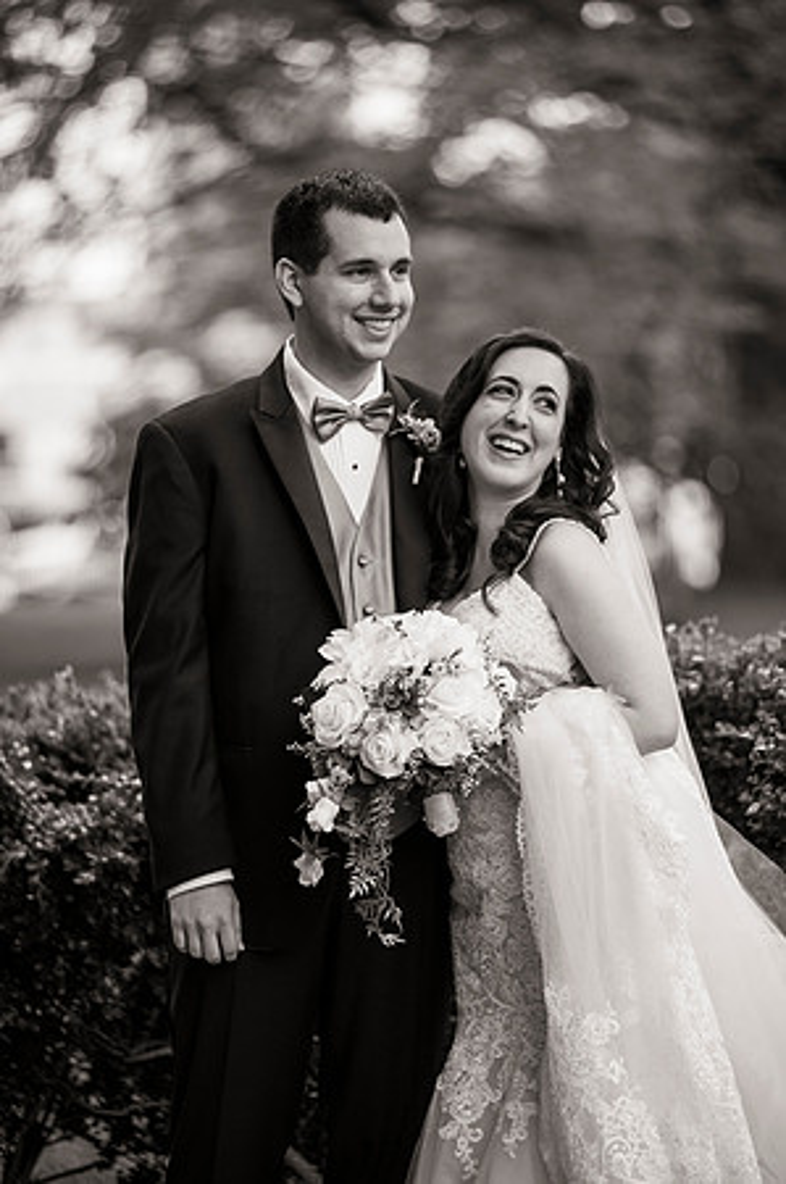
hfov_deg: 8.8
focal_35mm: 155
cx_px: 393
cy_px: 592
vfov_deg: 13.3
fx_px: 5088
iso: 200
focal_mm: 155
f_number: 2.8
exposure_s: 1/800
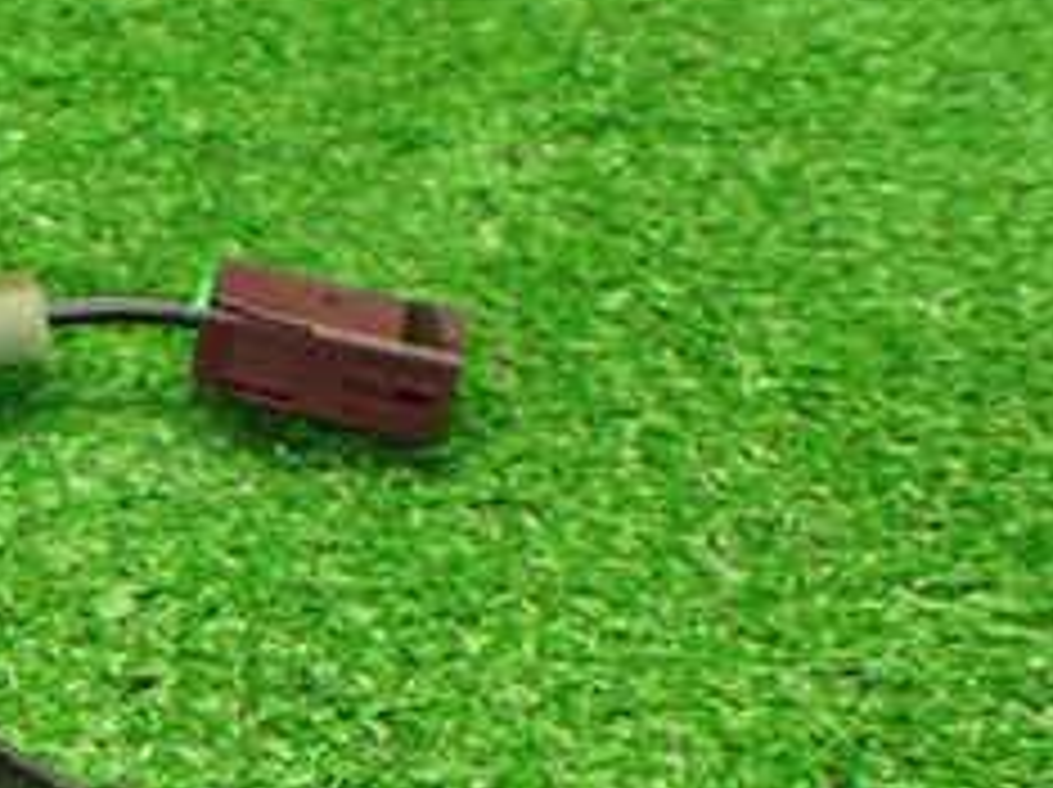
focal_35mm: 77
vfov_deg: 18.4
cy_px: 869
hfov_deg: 22.8
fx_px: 2340
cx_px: -288
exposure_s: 1/125
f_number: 2.3
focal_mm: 5.4
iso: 640
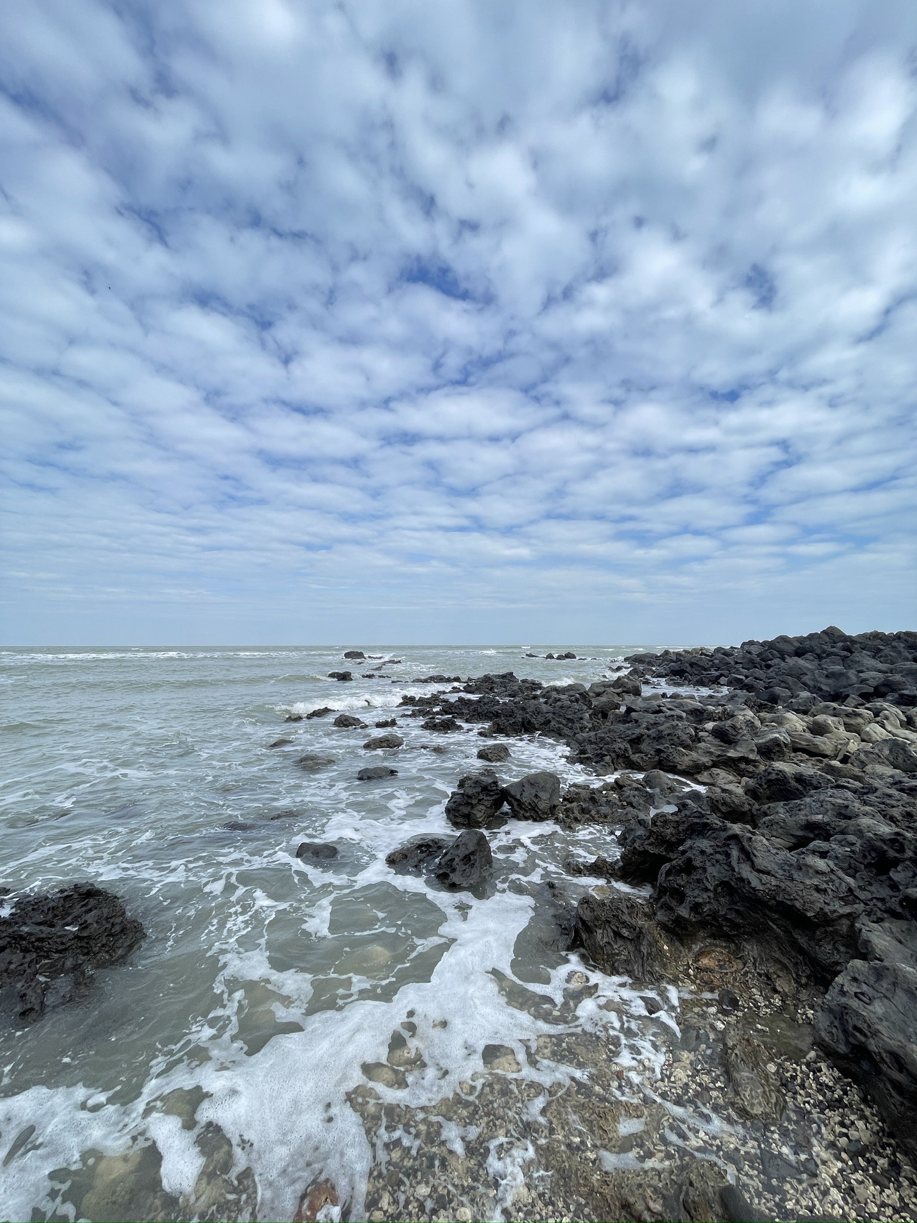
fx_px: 459
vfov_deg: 106.2
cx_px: 458
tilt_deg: +2.4
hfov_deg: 89.9
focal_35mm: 13
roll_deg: +0.1
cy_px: 612
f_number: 2.4
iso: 25
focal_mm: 1.54
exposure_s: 1/773
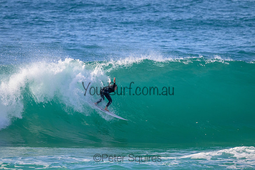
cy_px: 85
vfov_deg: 1.7
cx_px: 128
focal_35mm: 800
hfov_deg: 2.6
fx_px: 5668
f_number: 11
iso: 2500
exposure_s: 1/2000
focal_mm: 800
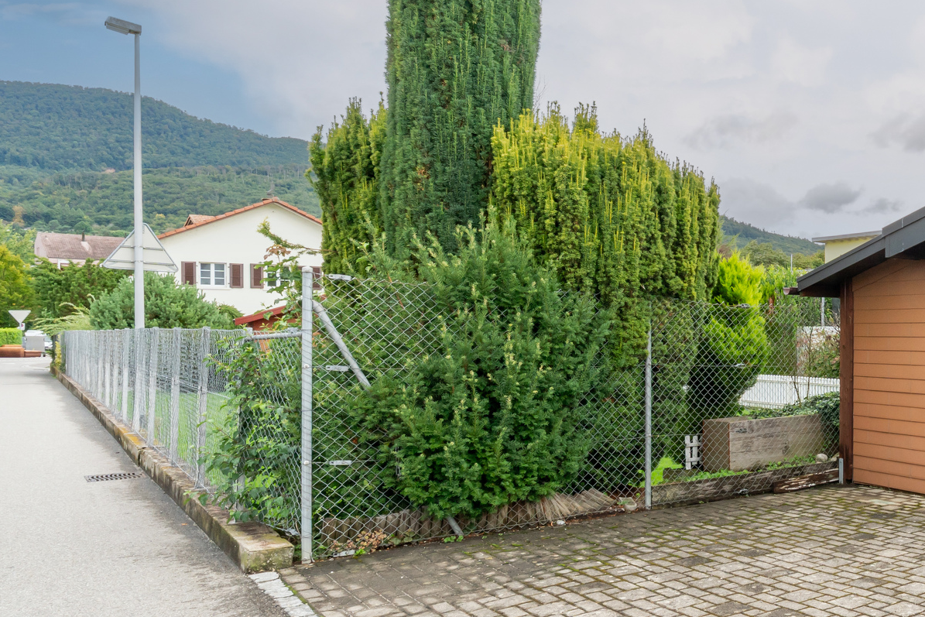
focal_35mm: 30
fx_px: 771
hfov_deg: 48.4
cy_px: 336
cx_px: 965
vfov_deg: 43.6
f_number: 16
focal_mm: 14
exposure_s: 1/60
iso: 400
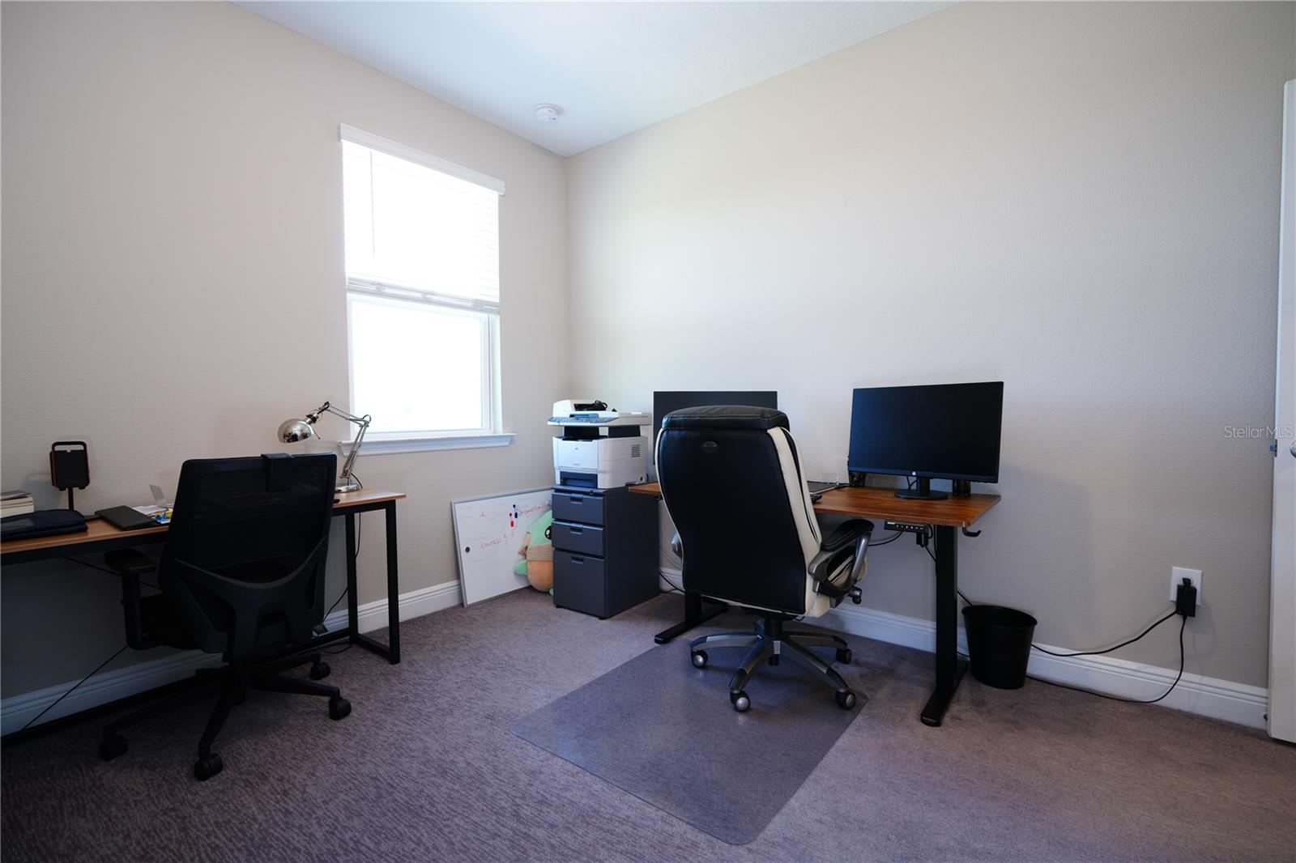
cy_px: 432
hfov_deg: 96.7
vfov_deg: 73.7
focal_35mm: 16
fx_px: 576
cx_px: 648
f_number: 6.3
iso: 500
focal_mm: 16
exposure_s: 1/13
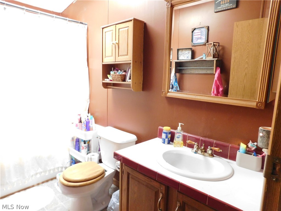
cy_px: 106
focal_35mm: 23
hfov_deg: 73.9
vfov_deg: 58.9
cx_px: 140
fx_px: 187
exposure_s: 1/10
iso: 400
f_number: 3
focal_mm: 4
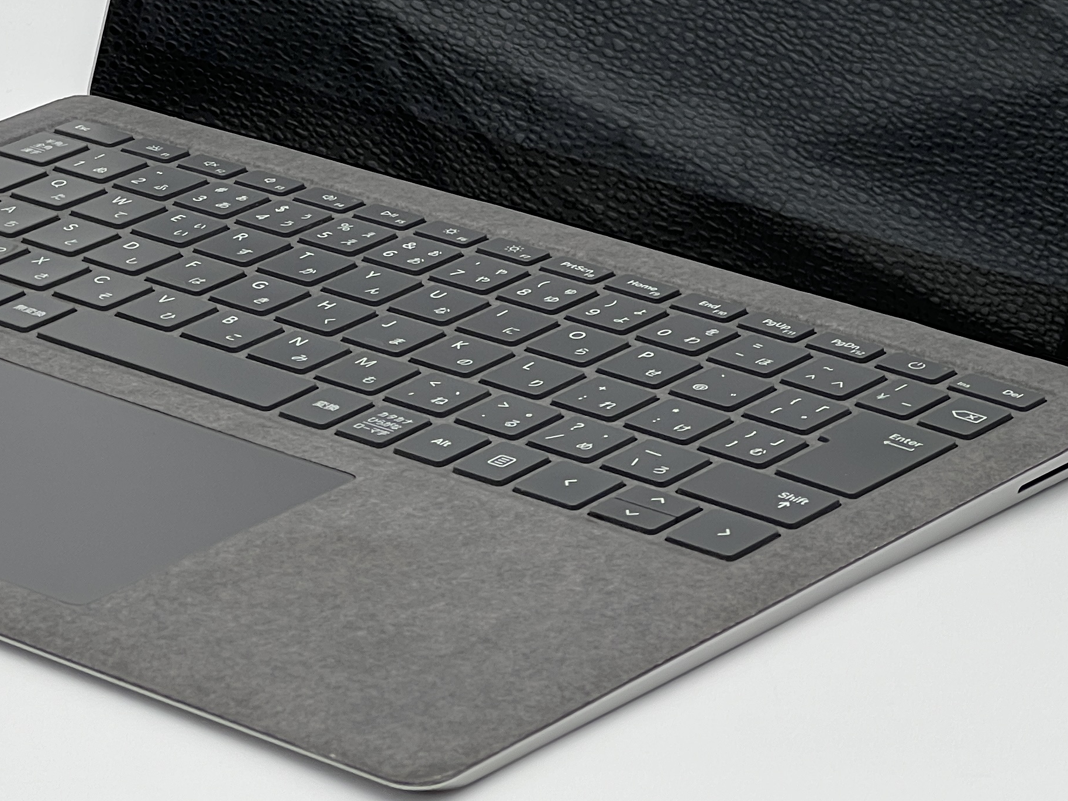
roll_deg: +1.9
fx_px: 5246
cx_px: 352
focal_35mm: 170
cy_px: 18
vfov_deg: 8.7
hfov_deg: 11.6
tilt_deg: -16.6
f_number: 2.8
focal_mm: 9
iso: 32
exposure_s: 1/125
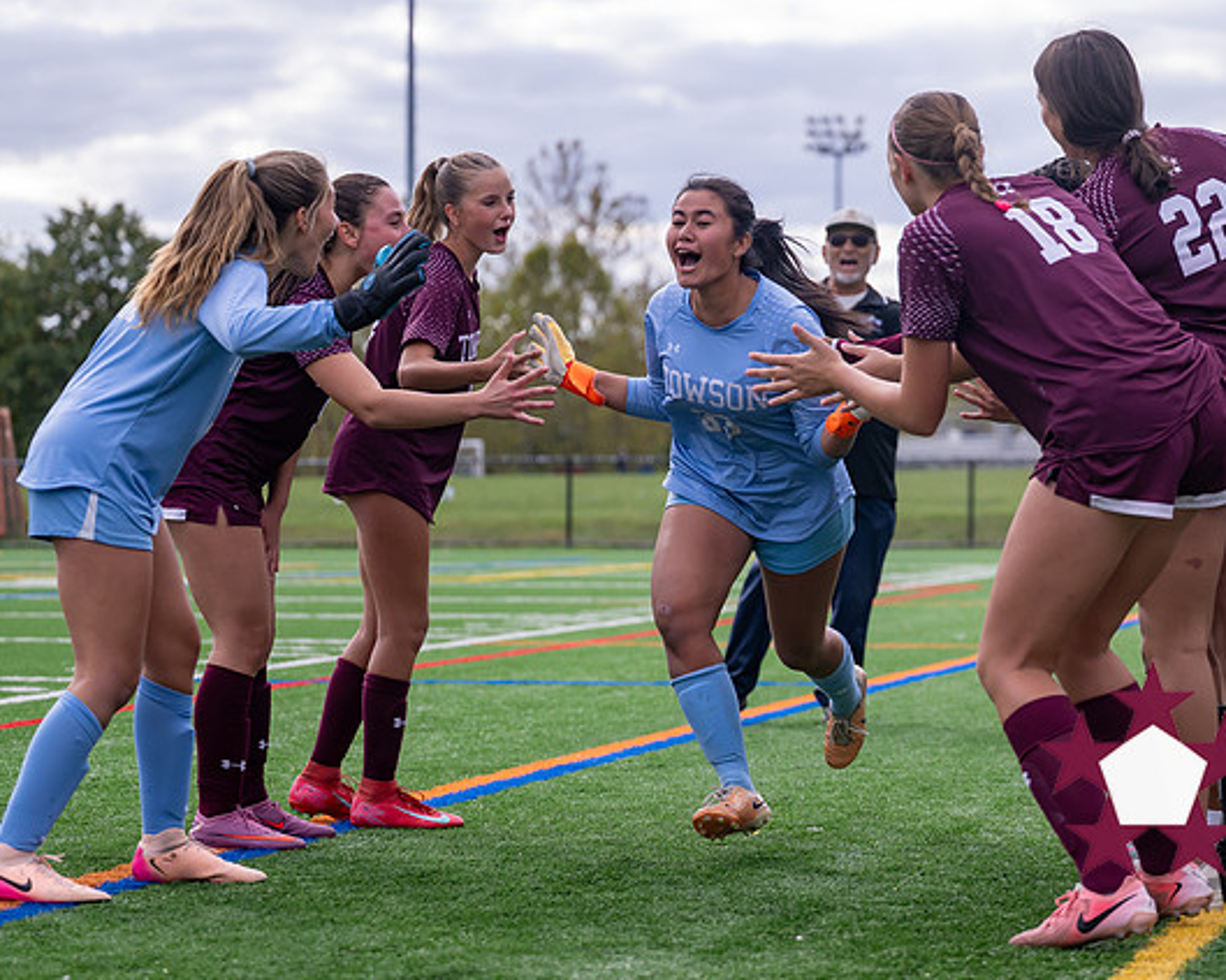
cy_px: 413
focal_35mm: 114
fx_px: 4136
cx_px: 788
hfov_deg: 16.8
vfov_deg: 13.5
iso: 320
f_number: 2.8
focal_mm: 70
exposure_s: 1/2000
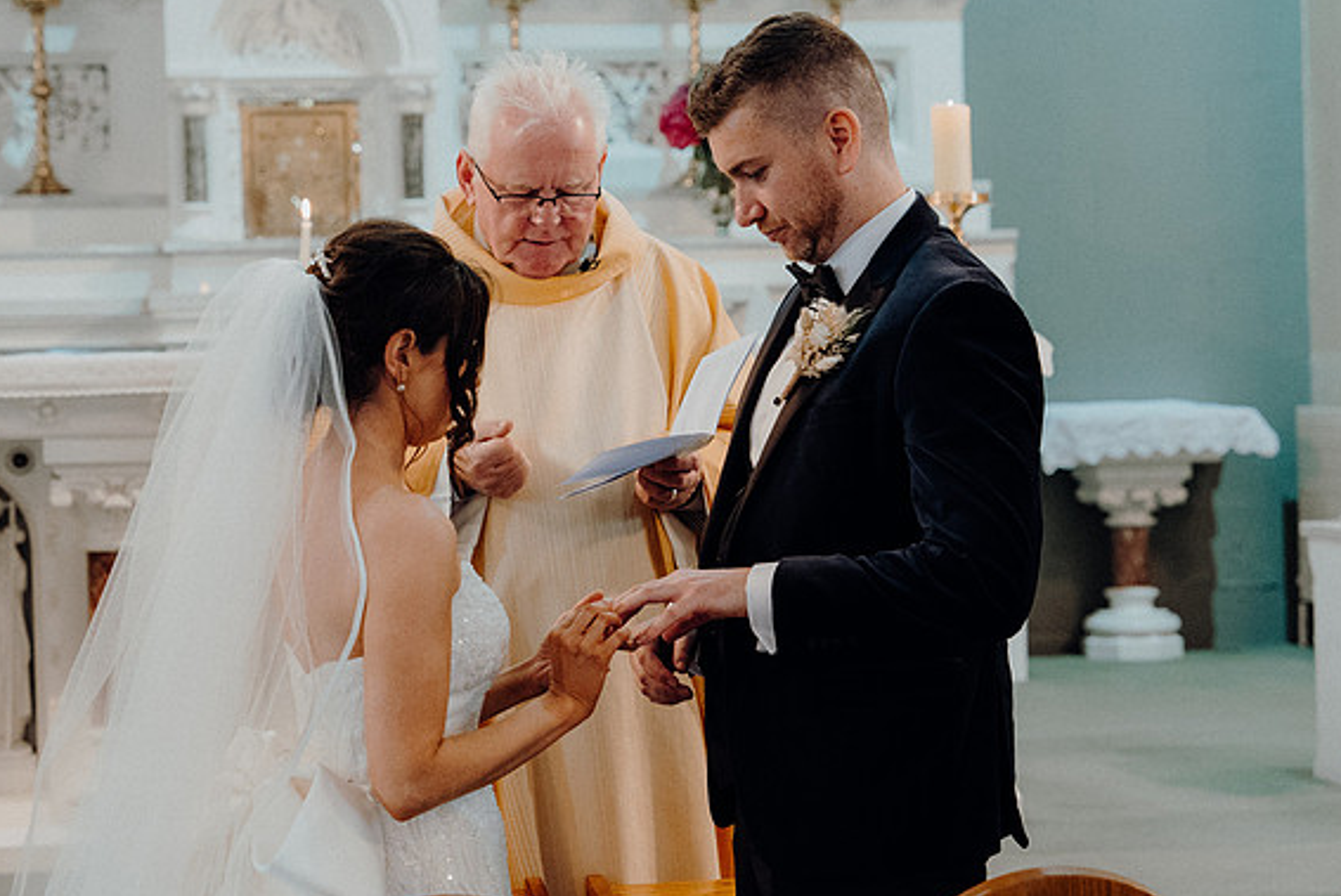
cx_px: 674
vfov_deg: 14.9
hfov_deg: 22.1
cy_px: 450
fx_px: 3430
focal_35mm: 92
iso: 3200
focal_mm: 60
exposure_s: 1/160
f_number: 3.5
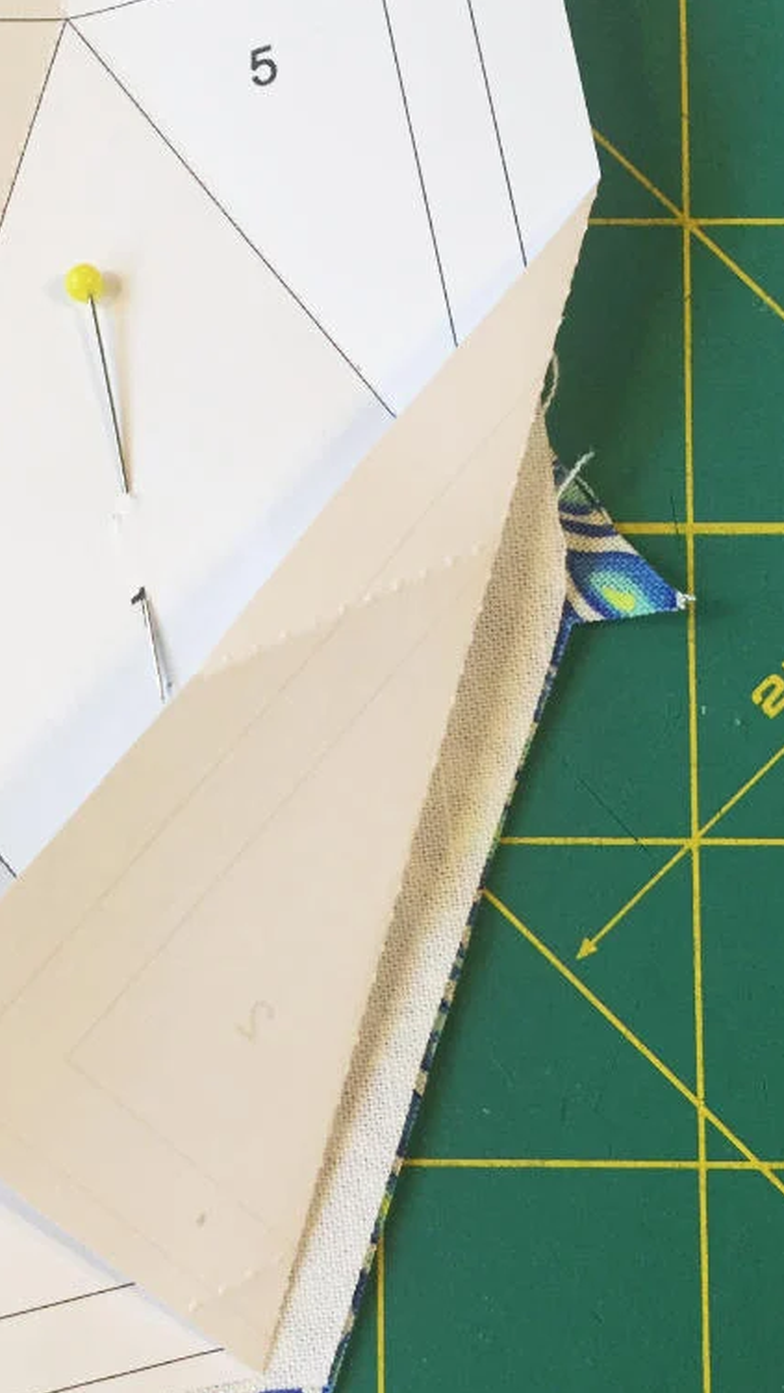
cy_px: 756
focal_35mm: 42
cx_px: 232
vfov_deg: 48.3
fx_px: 1552
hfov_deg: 28.1
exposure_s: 1/33
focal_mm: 4.2
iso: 64
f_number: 2.2
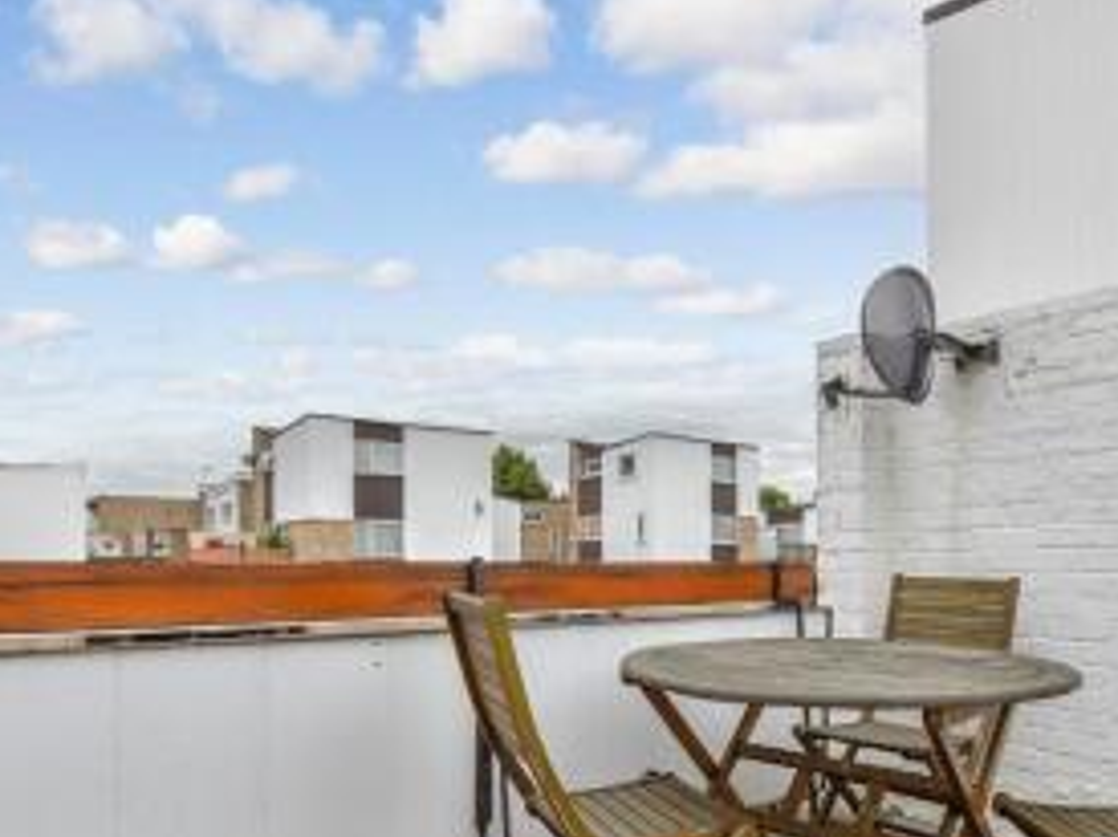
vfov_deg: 53.6
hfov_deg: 69.3
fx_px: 807
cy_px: 567
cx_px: 606
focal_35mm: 25
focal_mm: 10
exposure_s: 1/80
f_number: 8
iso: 160
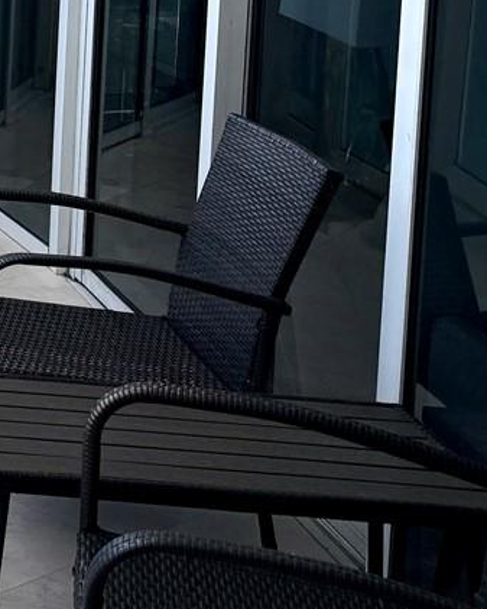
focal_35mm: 89
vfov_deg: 20.3
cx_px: -629
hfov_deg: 13.4
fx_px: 1603
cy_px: -87
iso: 80
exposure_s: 1/3145
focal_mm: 6.76
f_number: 1.78
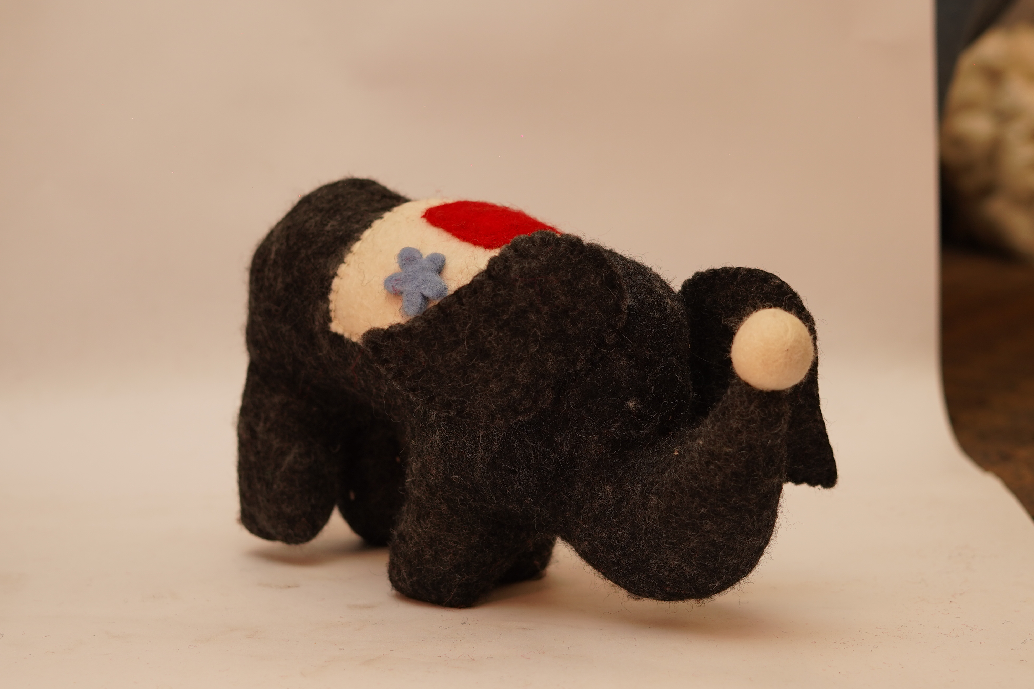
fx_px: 2154
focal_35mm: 75
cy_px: 344
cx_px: 517
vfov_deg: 18.2
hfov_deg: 27.0
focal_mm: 50
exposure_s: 1/200
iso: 250
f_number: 3.5
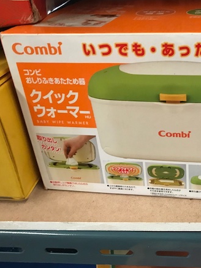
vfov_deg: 45.8
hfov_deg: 33.5
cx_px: 176
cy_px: 136
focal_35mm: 41
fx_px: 317
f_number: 1.8
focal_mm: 3.99
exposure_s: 1/11
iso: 100
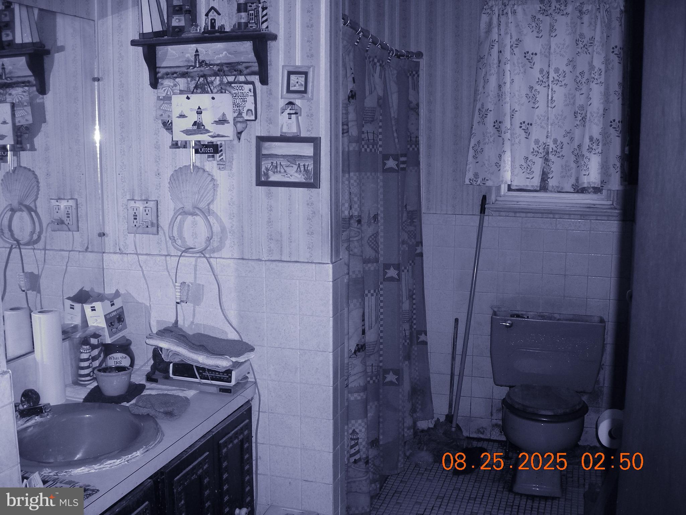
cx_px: 343
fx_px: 753
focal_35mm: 38
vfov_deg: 37.7
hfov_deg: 49.0
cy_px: 258
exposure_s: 1/60
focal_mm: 6.3
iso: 86
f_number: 3.2
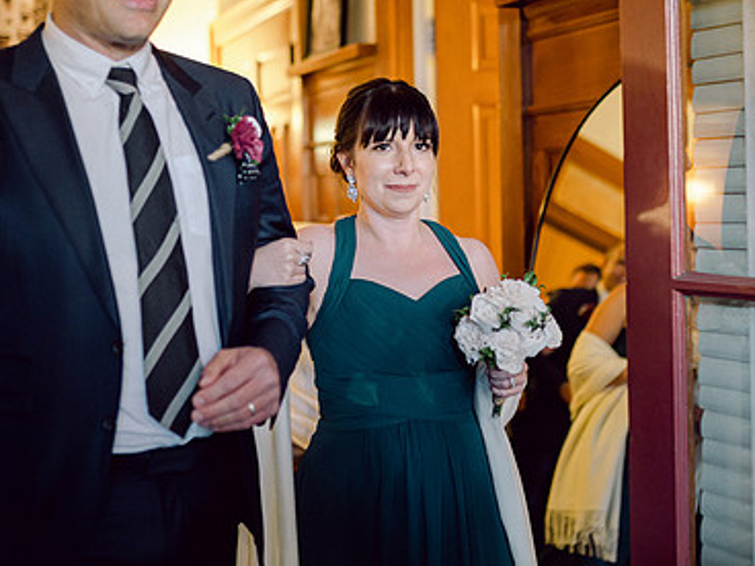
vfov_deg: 27.4
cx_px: 394
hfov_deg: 36.2
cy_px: 207
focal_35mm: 53
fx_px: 1156
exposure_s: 1/125
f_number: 1.4
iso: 1100
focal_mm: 35
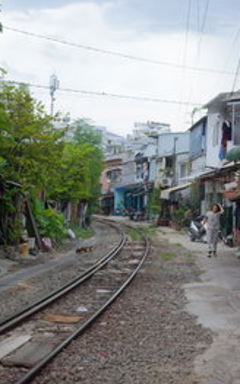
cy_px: 192
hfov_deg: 20.2
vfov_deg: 33.0
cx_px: -9
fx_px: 650
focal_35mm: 62
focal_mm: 26
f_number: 8
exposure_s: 1/250
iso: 800
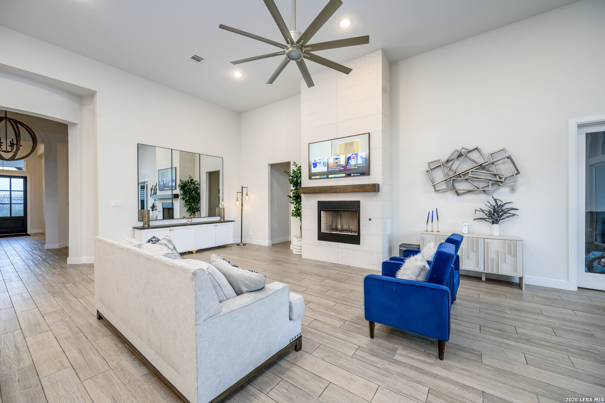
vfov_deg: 81.2
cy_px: 202
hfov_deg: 104.3
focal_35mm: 14
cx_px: 302
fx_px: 235
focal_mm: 14
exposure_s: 1/100
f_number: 6.3
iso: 1000
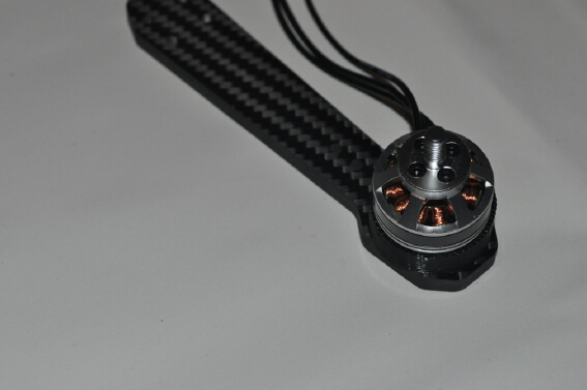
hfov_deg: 23.3
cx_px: 287
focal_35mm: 88
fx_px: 1426
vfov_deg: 15.6
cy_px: 186
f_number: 8
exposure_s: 1/60
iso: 800
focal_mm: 55
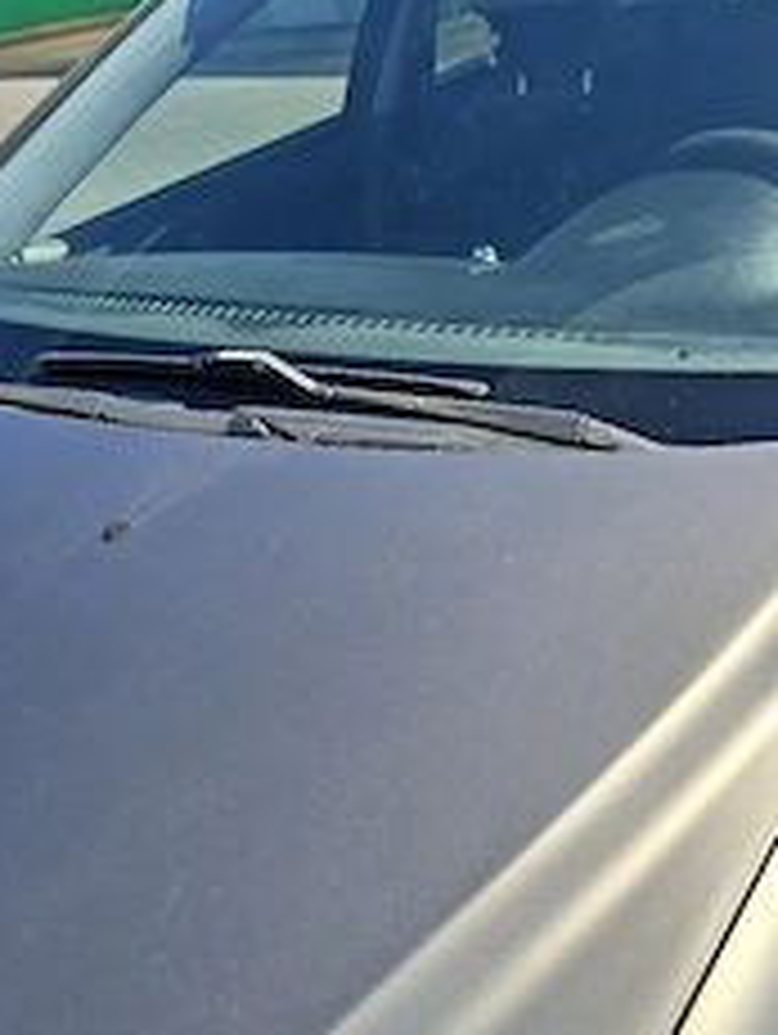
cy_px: 526
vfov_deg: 46.8
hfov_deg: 35.2
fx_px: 1196
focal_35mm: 40
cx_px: 589
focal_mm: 5.54
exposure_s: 1/2500
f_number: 1.8
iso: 50
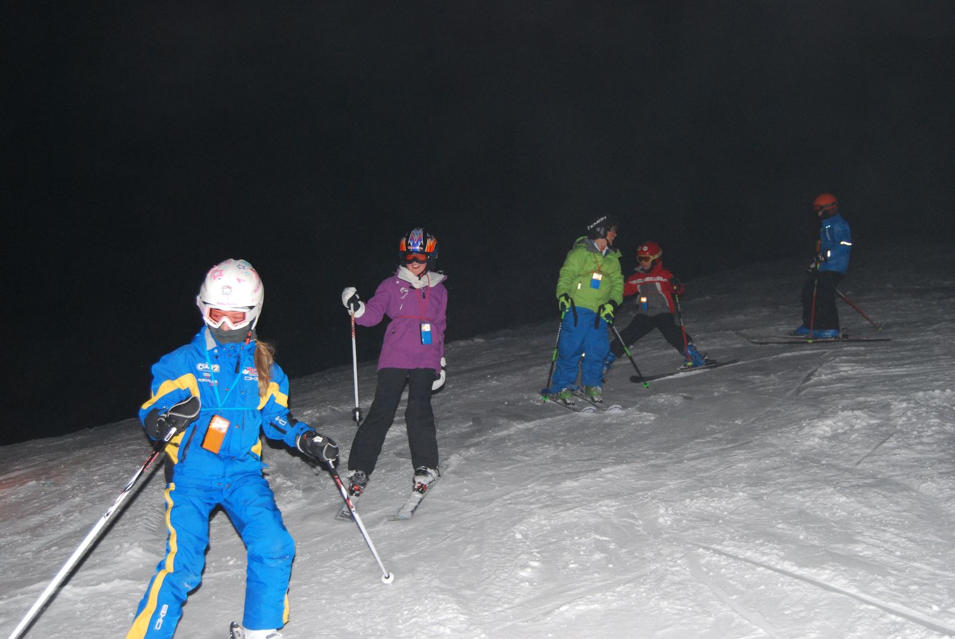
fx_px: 1195
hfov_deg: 43.6
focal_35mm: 45
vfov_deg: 29.9
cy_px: 320
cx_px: 478
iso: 640
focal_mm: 30
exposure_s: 1/60
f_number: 4.2
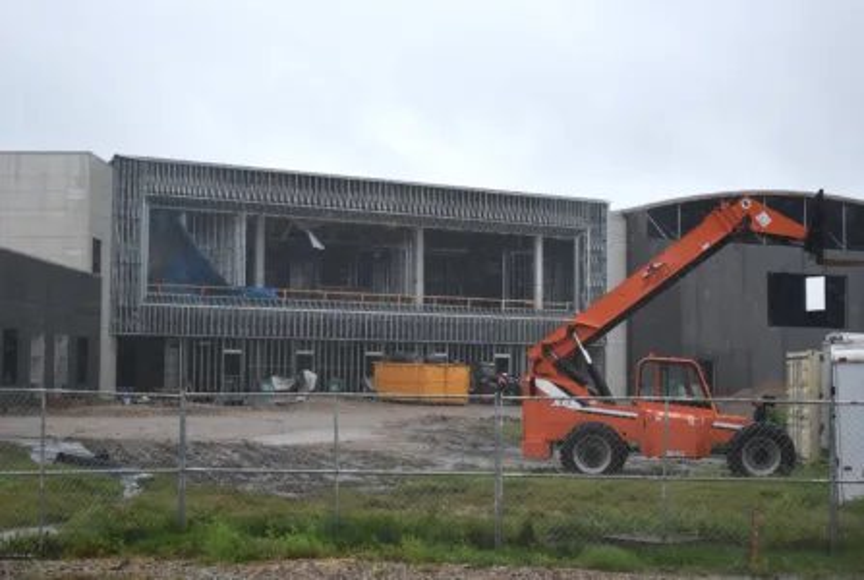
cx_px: 432
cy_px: 290
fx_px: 1226
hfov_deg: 38.8
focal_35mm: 51
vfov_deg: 26.6
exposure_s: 1/1250
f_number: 5
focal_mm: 34
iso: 400
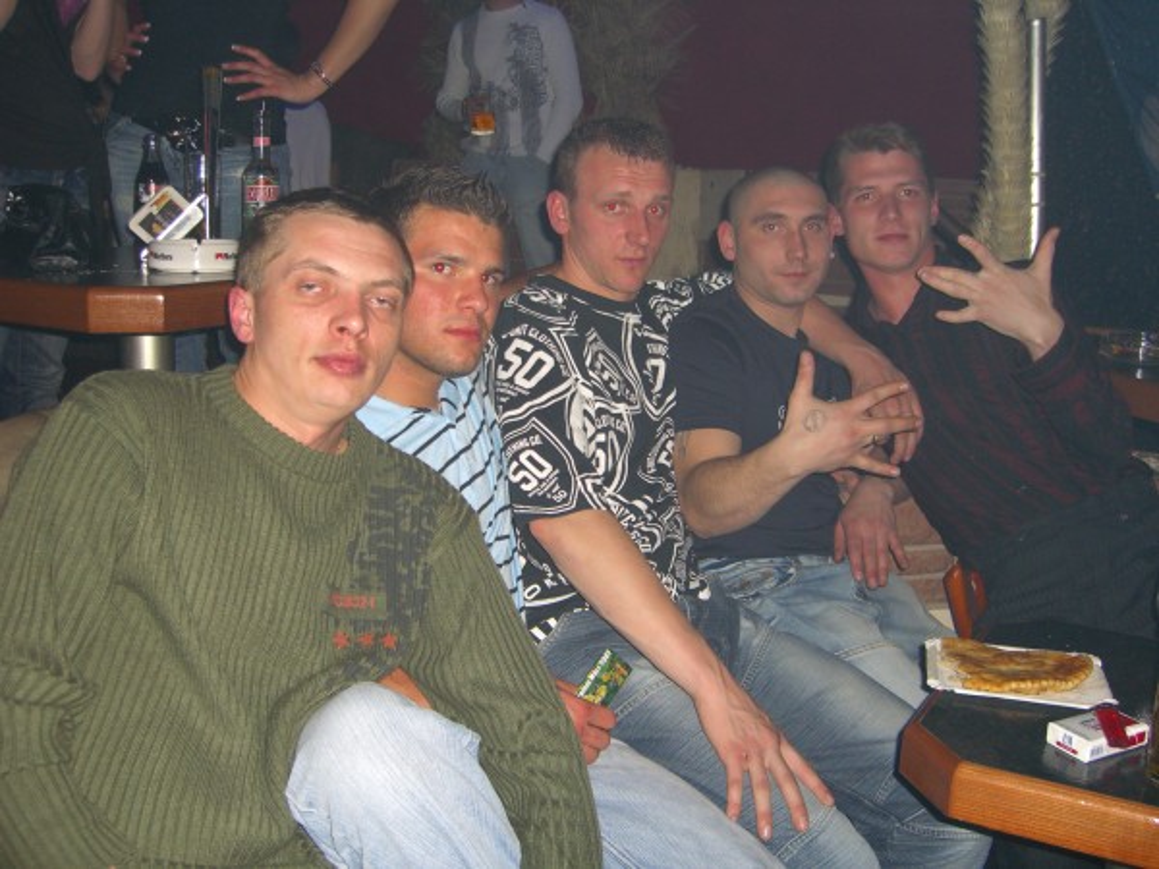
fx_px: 1272
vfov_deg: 37.7
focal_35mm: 38
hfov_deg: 49.0
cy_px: 434
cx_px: 580
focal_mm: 7.9
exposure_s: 1/60
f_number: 2.8
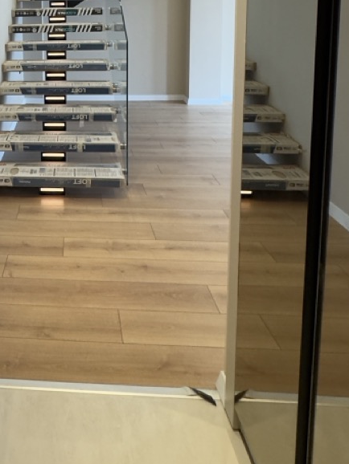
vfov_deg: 51.3
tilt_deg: -4.7
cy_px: 43
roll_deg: +0.1
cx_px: 38
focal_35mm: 31
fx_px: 416
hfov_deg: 42.0
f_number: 2.2
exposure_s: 1/99
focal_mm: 2.22
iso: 320
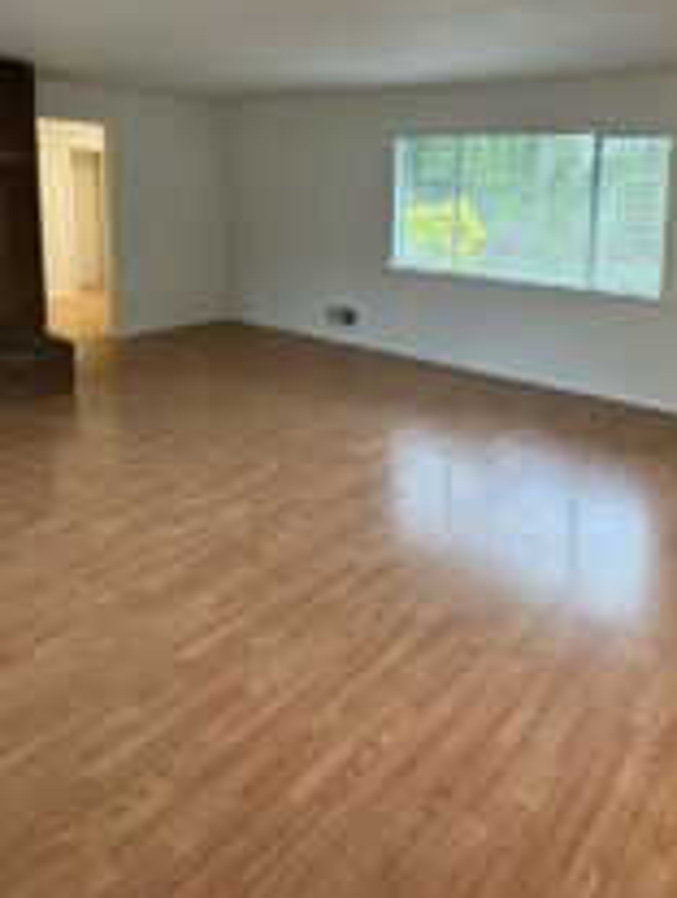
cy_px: 282
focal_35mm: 27
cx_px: 417
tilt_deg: -8.1
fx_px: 702
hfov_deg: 51.0
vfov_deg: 63.2
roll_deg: -2.0
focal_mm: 2.22
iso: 160
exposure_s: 1/120
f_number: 2.2
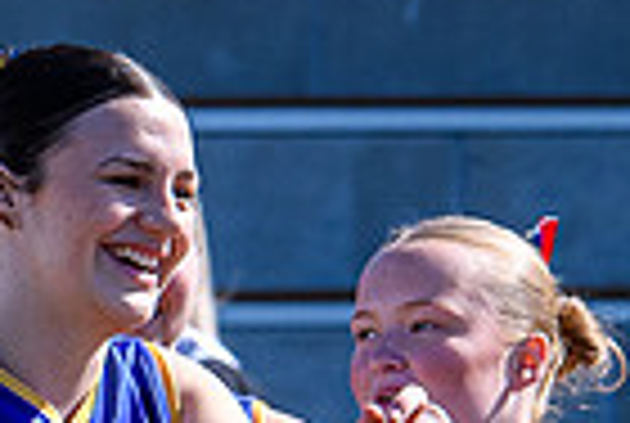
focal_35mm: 1124
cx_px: -170
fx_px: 19712
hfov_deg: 1.8
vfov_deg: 1.2
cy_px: 301
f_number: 5.6
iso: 500
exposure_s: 1/1600
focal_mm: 110
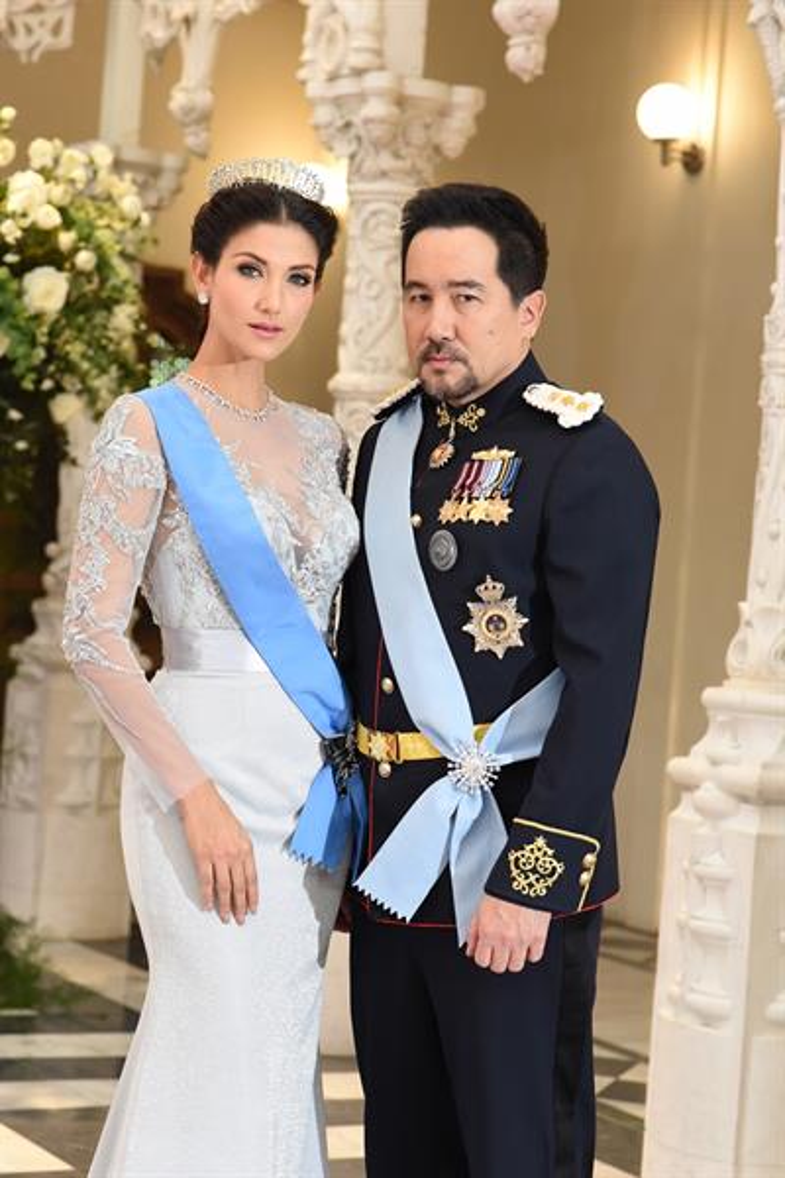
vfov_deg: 23.9
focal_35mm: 85
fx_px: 2780
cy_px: 589
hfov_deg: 16.1
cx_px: 392
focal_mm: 85
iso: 3200
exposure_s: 1/320
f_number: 5
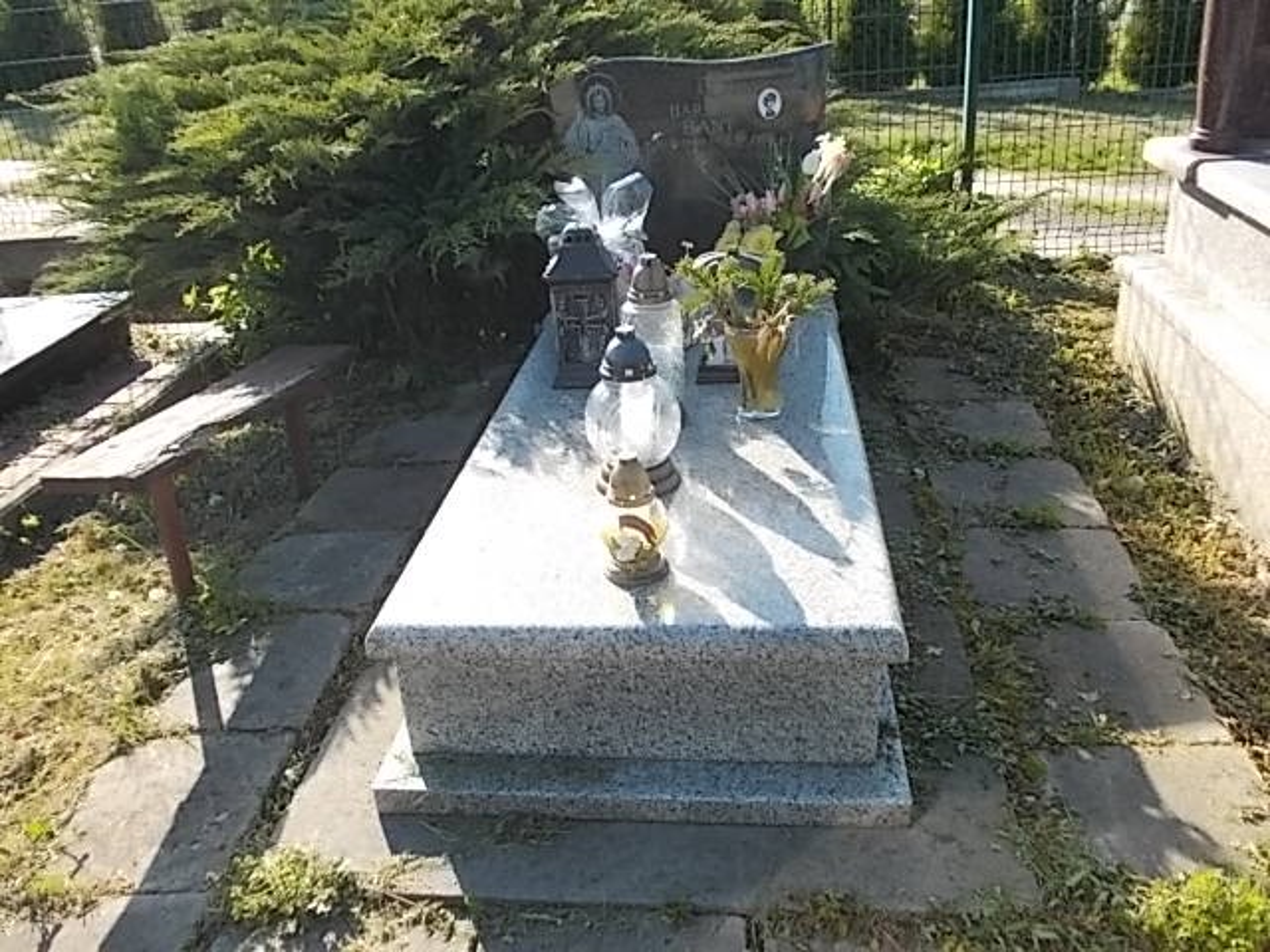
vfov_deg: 49.7
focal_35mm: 28
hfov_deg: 63.4
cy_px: 476
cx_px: 635
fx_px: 1027
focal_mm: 4
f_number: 2.7
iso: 80
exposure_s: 1/320
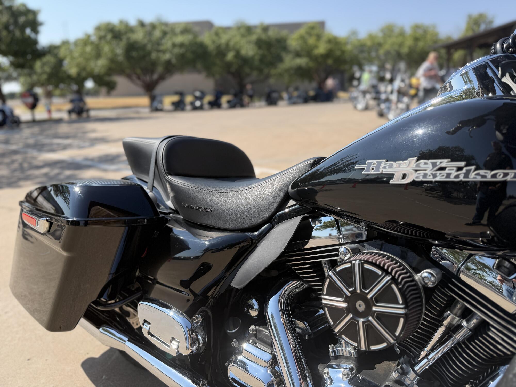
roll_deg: +2.7
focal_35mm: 24
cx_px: 258
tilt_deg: -15.7
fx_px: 358
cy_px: 194
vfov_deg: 56.8
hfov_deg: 71.6
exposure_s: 1/2611
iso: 80
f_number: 1.78
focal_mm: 6.76
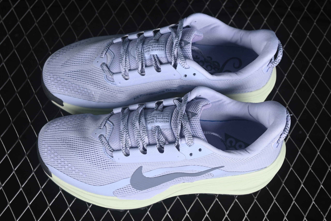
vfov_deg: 18.2
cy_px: 110
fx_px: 690
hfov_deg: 27.0
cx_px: 166
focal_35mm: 75
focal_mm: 50
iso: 160
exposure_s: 1/80
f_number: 7.1
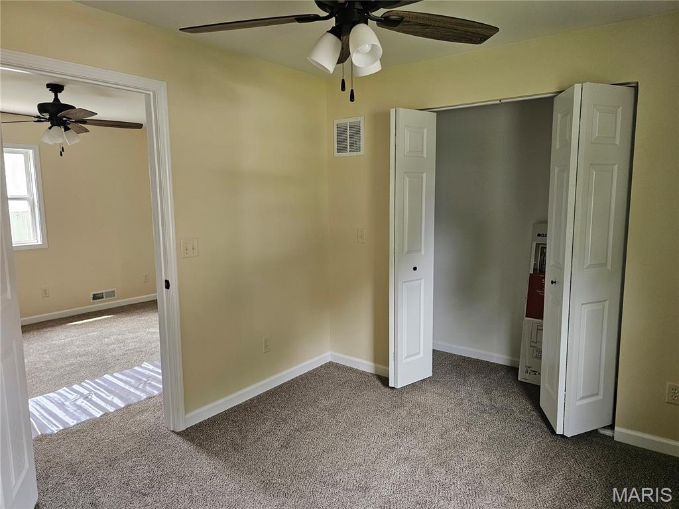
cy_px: 254
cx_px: 340
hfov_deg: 73.9
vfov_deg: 58.9
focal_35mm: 23
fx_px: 451
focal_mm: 6.3
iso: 320
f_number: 1.7
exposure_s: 1/120
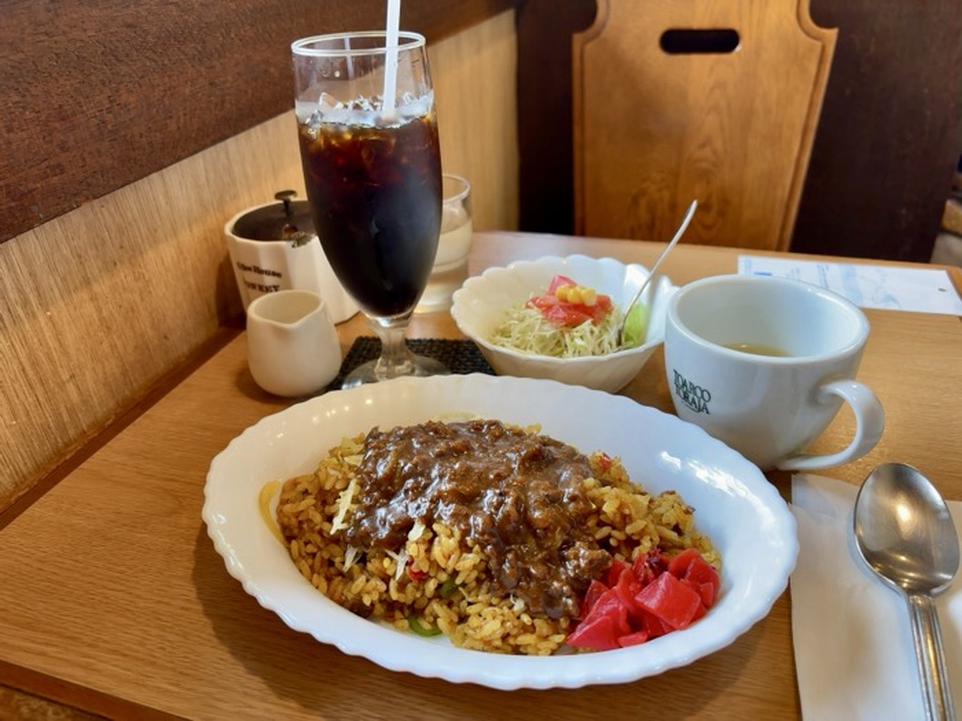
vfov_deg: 53.1
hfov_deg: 67.3
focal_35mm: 26
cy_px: 360
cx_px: 481
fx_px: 723
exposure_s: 1/50
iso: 80
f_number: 1.6
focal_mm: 5.96
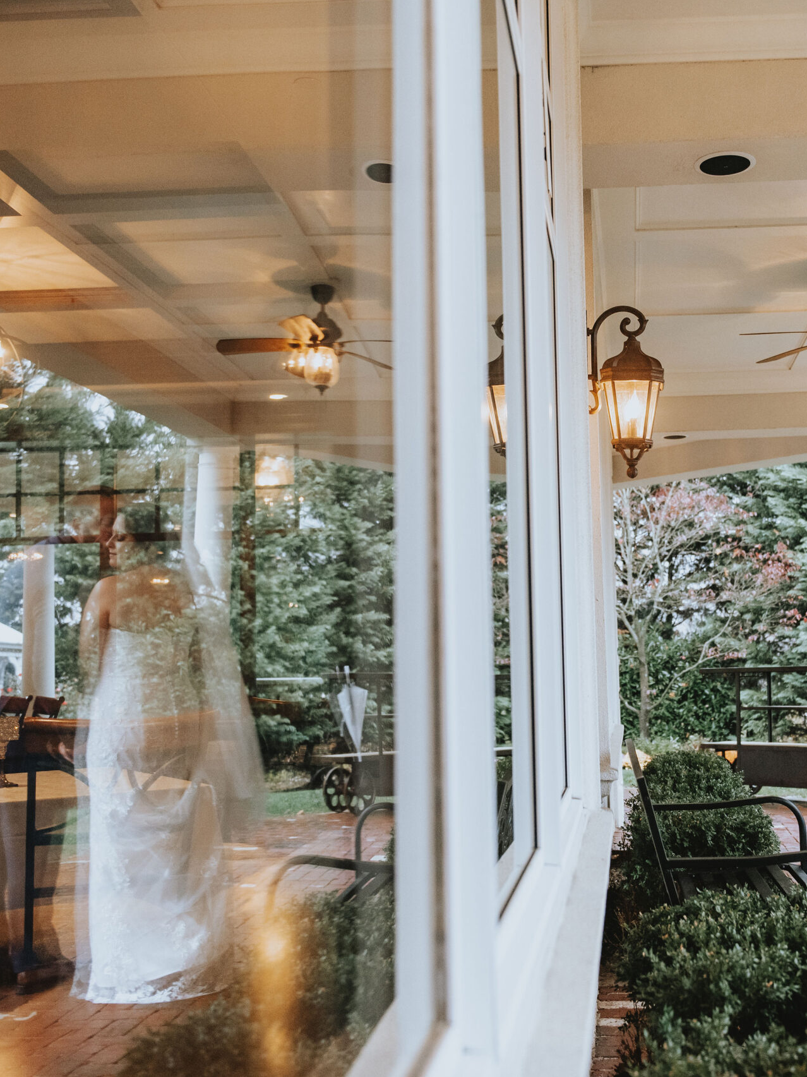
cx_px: 607
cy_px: 538
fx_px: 1306
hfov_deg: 33.6
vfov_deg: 44.8
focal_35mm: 42
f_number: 3.2
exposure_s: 1/160
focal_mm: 29
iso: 1250
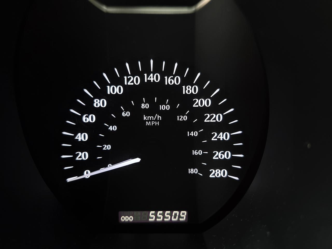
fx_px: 221
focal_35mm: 23
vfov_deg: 58.9
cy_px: 124
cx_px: 166
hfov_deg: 73.9
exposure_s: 1/100
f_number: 1.7
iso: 250
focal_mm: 6.3
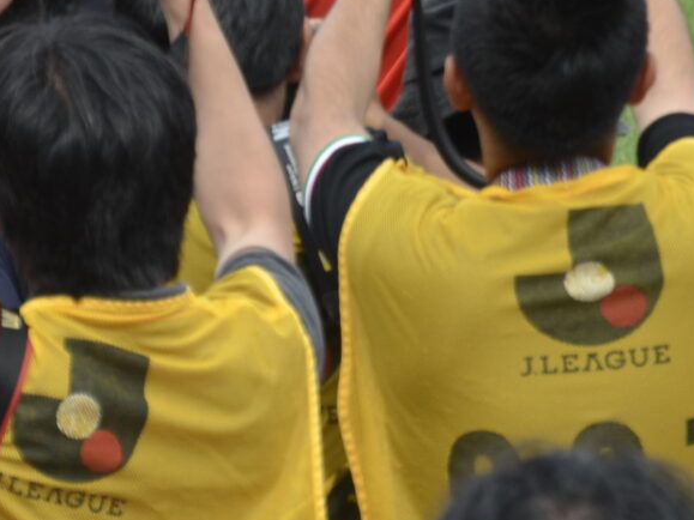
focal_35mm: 1910
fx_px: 38285
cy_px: -66
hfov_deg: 1.0
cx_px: -98
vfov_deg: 0.8
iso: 200
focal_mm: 300
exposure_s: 1/400
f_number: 5.6
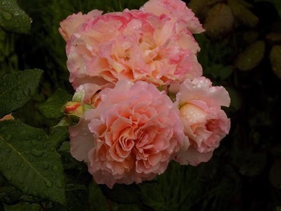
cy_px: 106
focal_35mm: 259
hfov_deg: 7.6
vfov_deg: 5.7
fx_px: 2102
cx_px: 140
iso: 80
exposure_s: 1/80
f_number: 5.7
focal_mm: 46
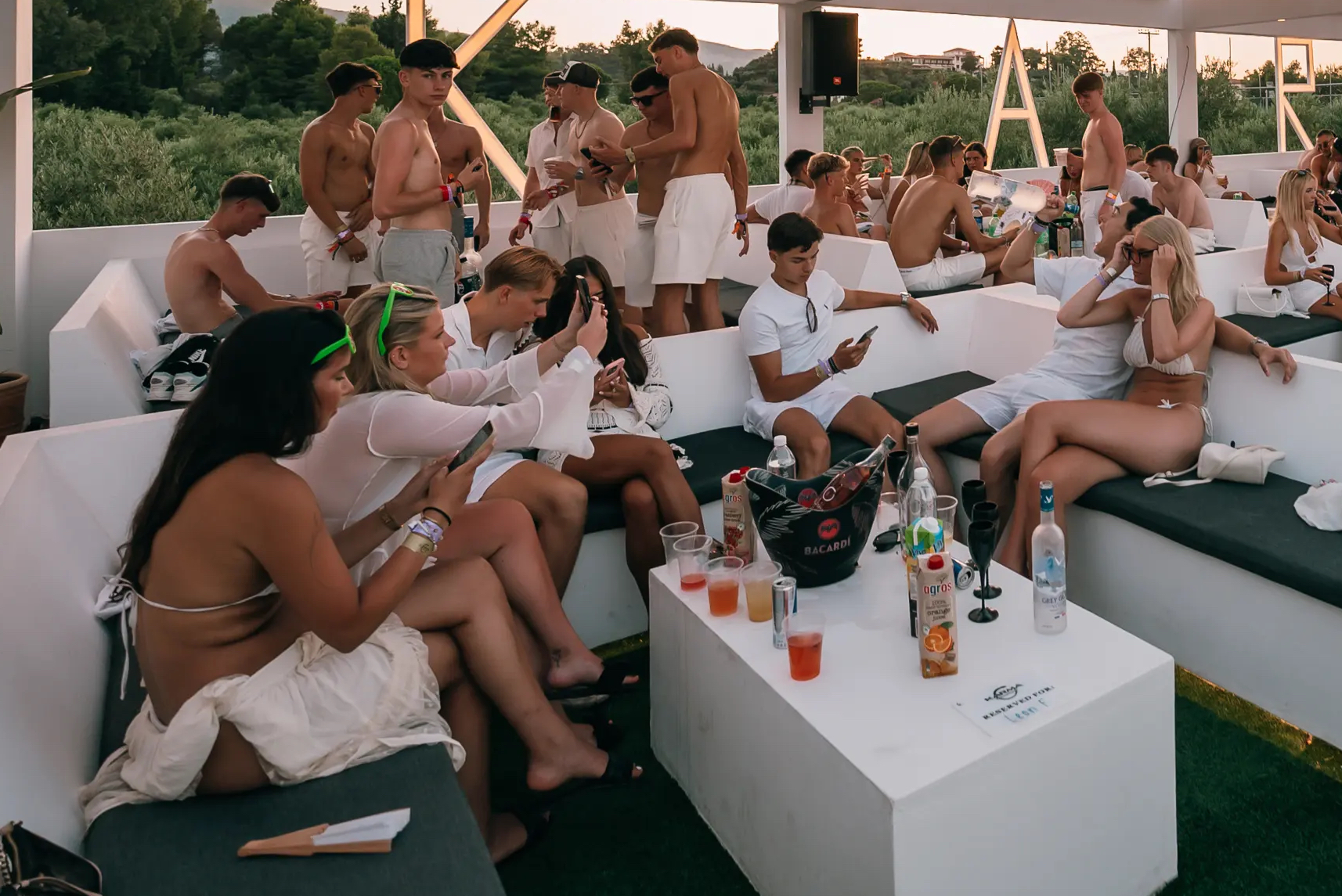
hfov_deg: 63.8
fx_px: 970
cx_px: 1059
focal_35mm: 26
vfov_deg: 45.0
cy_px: 86
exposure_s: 1/250
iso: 100
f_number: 2.8
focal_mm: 14
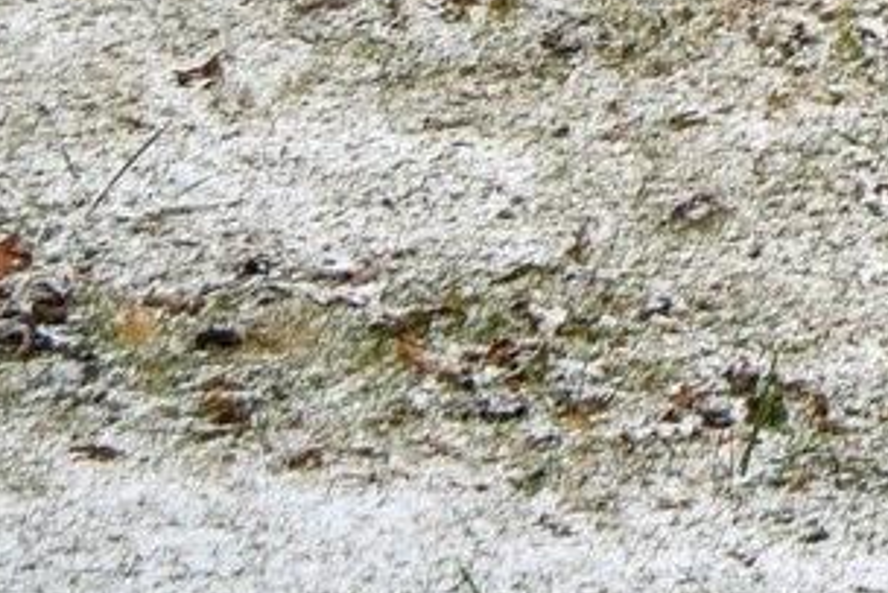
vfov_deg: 6.2
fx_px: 4985
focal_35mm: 202
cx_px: 2404
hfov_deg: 8.8
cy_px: -1323
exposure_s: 1/40
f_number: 8
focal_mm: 30
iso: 100
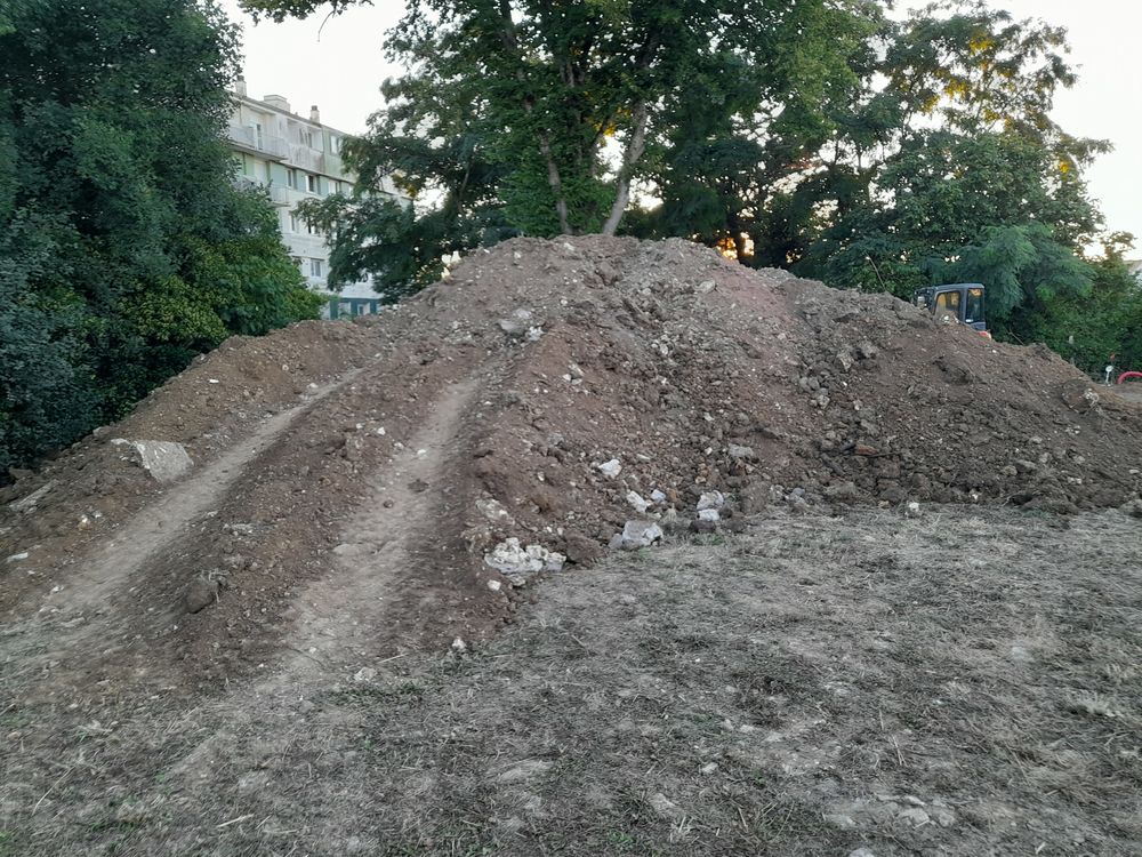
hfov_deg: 69.4
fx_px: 825
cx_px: 571
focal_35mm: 25
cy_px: 428
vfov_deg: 54.9
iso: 80
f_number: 2
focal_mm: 4.6
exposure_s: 1/50
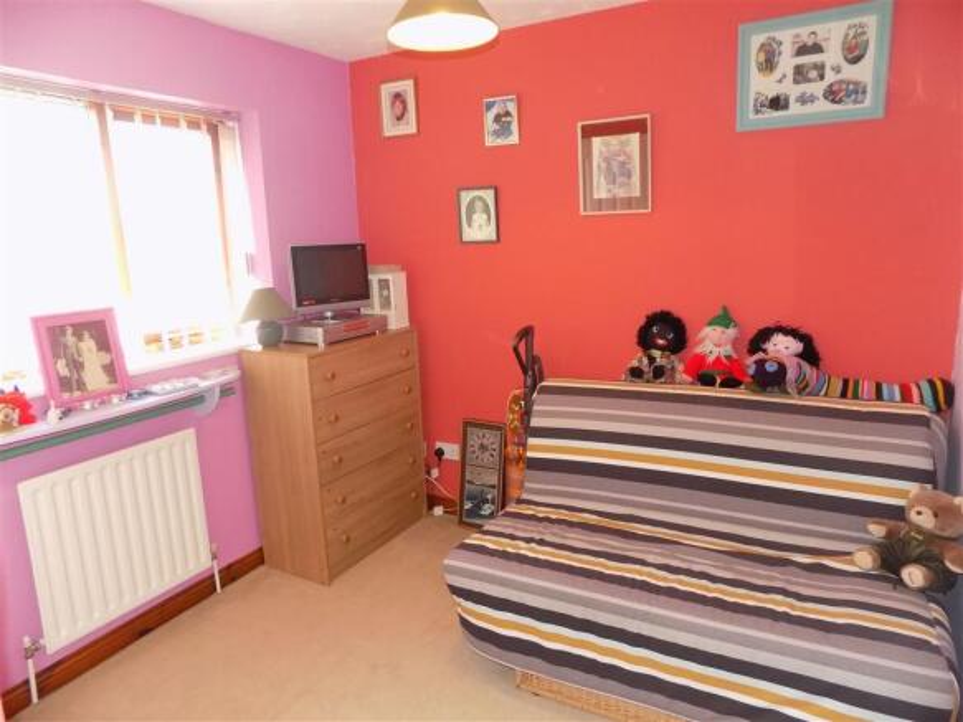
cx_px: 482
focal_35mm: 23
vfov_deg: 58.9
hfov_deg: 73.9
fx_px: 640
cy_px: 361
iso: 360
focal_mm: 4
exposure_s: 1/30
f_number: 3.1
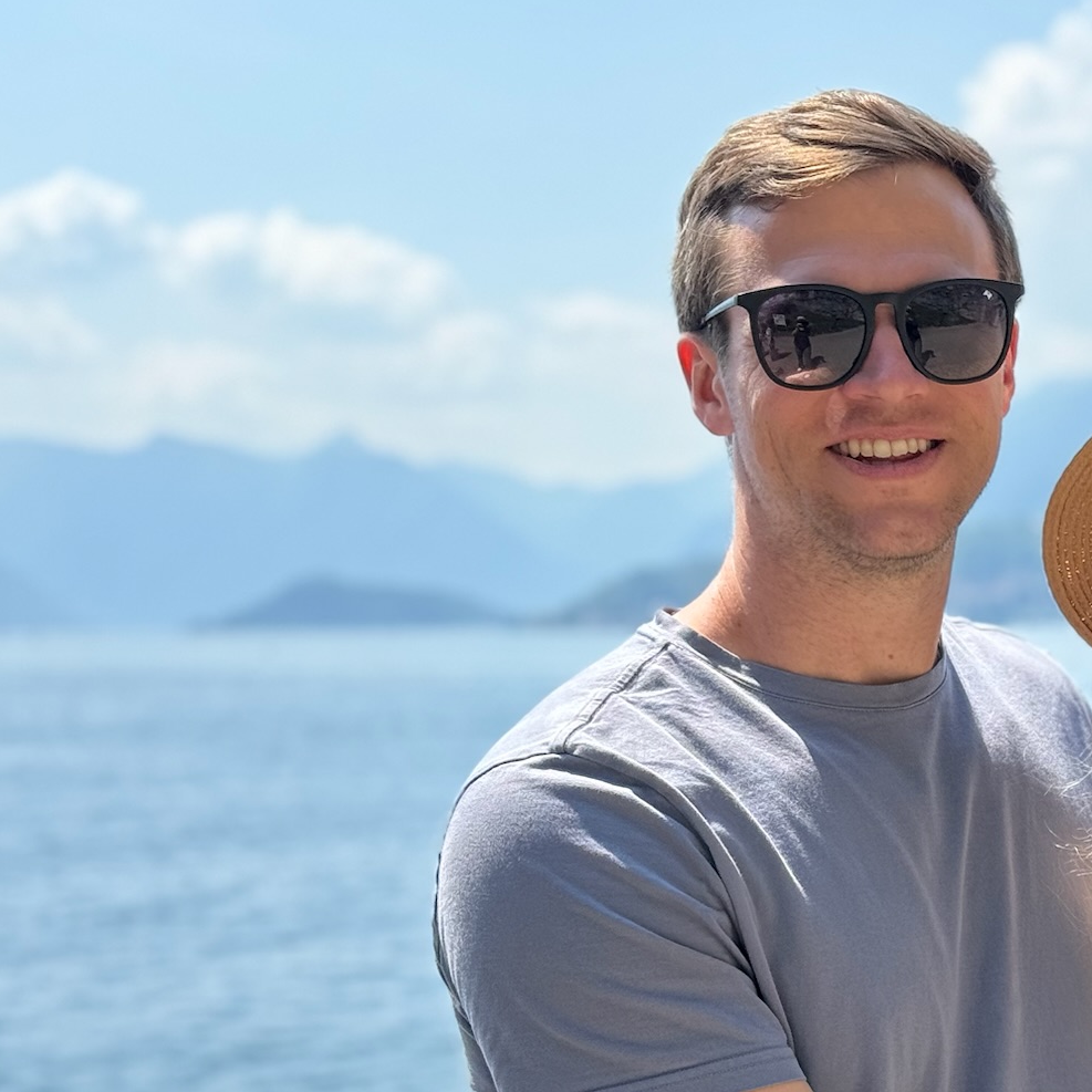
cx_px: 1057
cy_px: 792
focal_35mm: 88
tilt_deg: -4.2
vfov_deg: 19.6
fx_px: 3141
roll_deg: +0.8
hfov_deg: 19.2
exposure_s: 1/2331
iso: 64
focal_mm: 6.76
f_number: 1.78
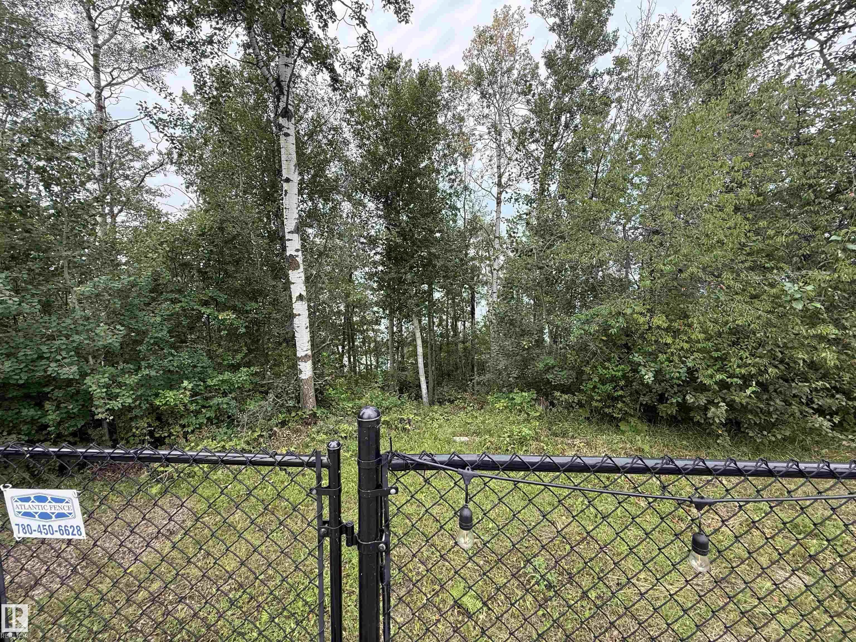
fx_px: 346
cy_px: 321
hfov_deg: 102.1
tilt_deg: -6.2
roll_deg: -1.9
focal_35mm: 14
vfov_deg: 85.7
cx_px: 428
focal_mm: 2.22
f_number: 2.2
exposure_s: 1/376
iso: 64
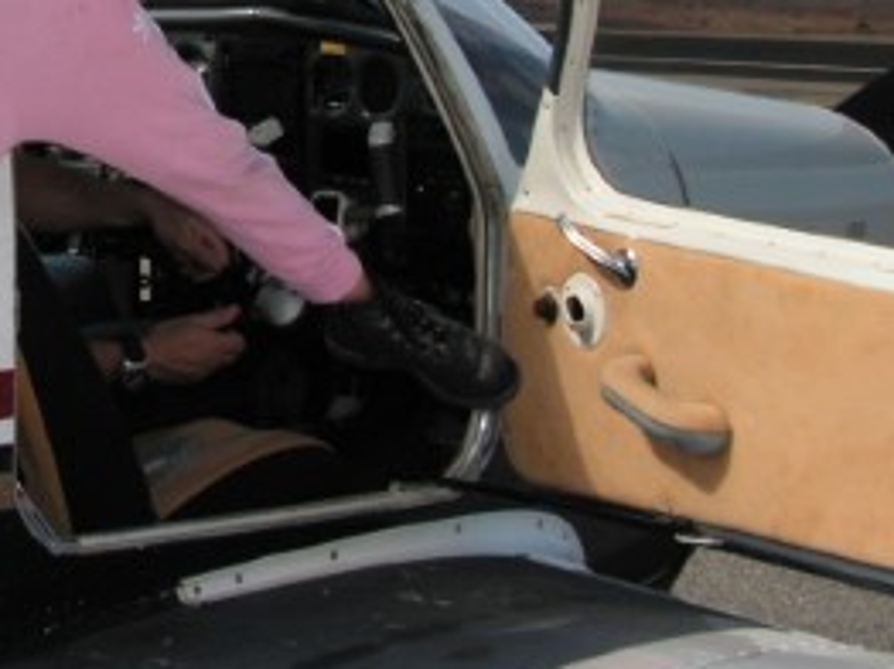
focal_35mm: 88
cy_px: -27
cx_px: -3
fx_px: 2271
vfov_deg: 16.4
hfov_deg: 21.5
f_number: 3.2
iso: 50
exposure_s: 1/800
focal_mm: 6
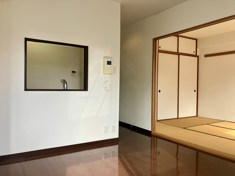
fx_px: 190
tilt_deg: -0.7
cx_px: 118
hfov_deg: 63.4
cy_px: 88
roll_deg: -0.2
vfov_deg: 49.7
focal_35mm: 28
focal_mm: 3.99
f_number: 1.8
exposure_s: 1/146
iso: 25
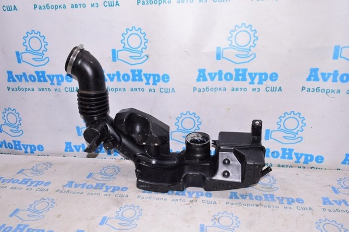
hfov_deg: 67.4
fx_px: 261
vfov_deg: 47.8
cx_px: 174
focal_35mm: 27
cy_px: 116
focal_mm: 18
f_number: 8
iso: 1600
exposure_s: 1/160
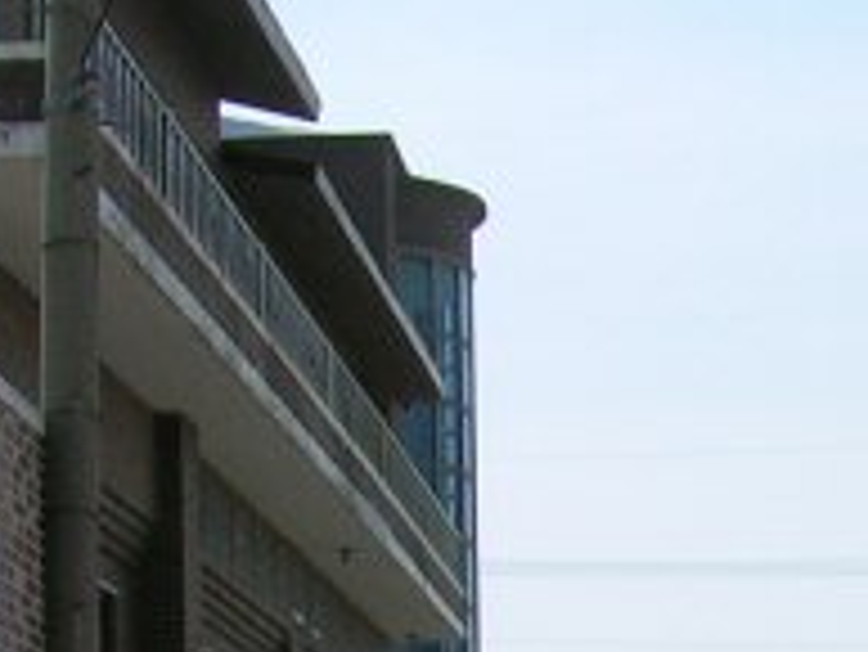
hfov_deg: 14.9
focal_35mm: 127
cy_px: 1135
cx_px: 1079
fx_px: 3187
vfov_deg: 11.0
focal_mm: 5.4
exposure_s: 1/579
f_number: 4.8
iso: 50
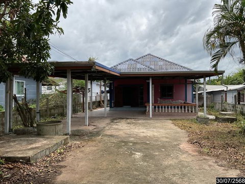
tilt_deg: +0.9
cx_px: 122
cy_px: 92
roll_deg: +0.3
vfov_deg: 48.2
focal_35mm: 29
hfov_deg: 61.7
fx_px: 205
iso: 16
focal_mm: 3
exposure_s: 1/2667
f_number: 1.8
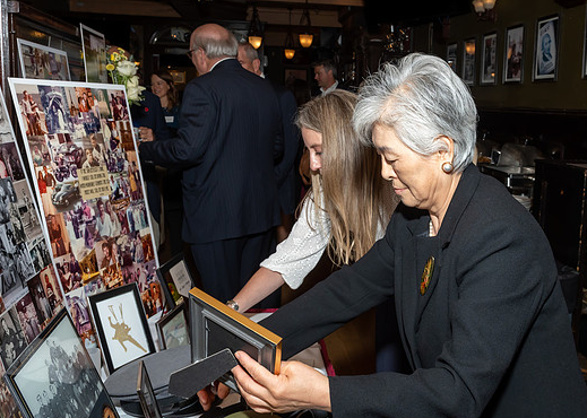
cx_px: 364
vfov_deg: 38.4
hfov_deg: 51.6
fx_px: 600
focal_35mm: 36
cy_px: 174
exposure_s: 1/250
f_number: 8
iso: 400
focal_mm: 17
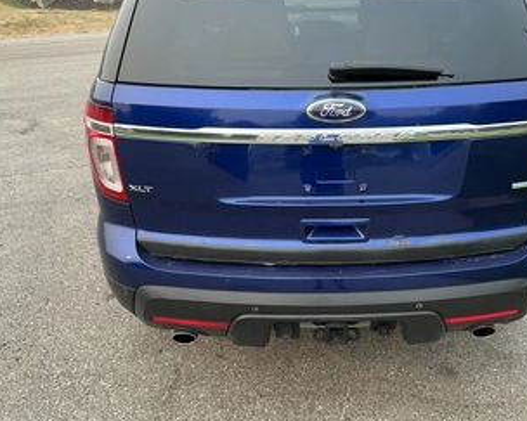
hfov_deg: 50.0
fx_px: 561
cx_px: 314
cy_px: 223
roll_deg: +0.9
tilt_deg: -23.1
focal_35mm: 36
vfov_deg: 41.1
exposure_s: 1/174
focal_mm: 3
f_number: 1.8
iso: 20
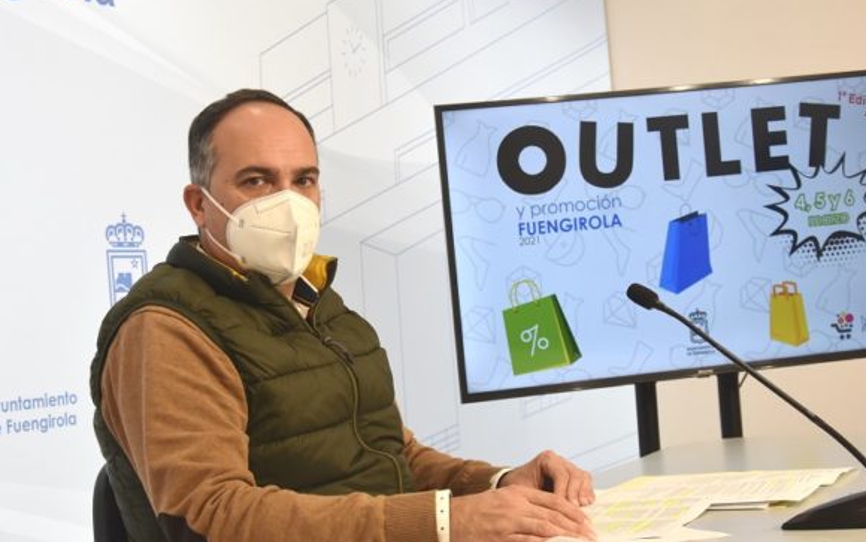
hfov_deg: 29.8
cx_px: 418
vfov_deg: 18.9
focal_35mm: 69
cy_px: 305
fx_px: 1629
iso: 800
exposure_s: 1/200
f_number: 7.1
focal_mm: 34
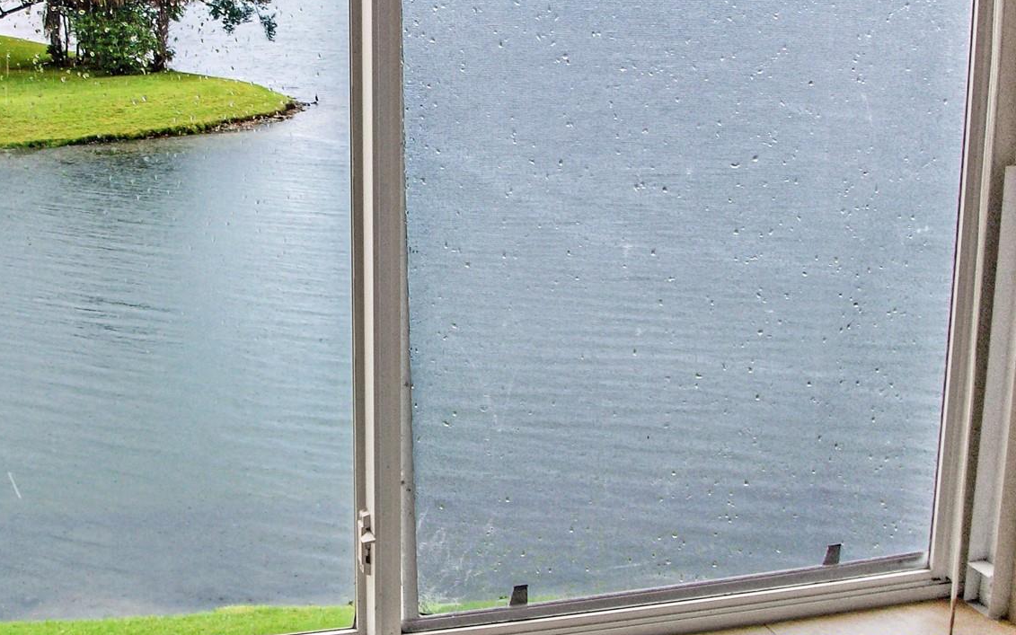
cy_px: 247
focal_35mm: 51
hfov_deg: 39.1
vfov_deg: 25.3
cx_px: 340
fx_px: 1412
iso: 64
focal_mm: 5.7
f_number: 2.8
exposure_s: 1/180
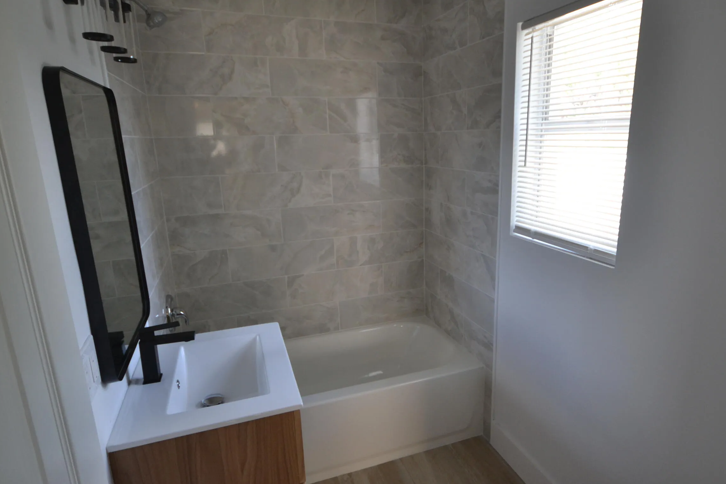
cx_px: 403
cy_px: 235
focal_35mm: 22
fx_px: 437
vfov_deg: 58.0
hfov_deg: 79.2
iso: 400
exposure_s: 1/100
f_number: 5
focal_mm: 11
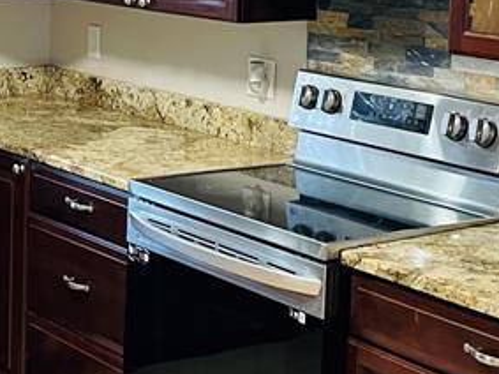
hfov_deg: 20.7
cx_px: 138
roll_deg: -1.6
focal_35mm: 94
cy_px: 21
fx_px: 1354
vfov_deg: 15.5
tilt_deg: -2.7
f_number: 1.6
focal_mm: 4.2
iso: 250
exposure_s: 1/60
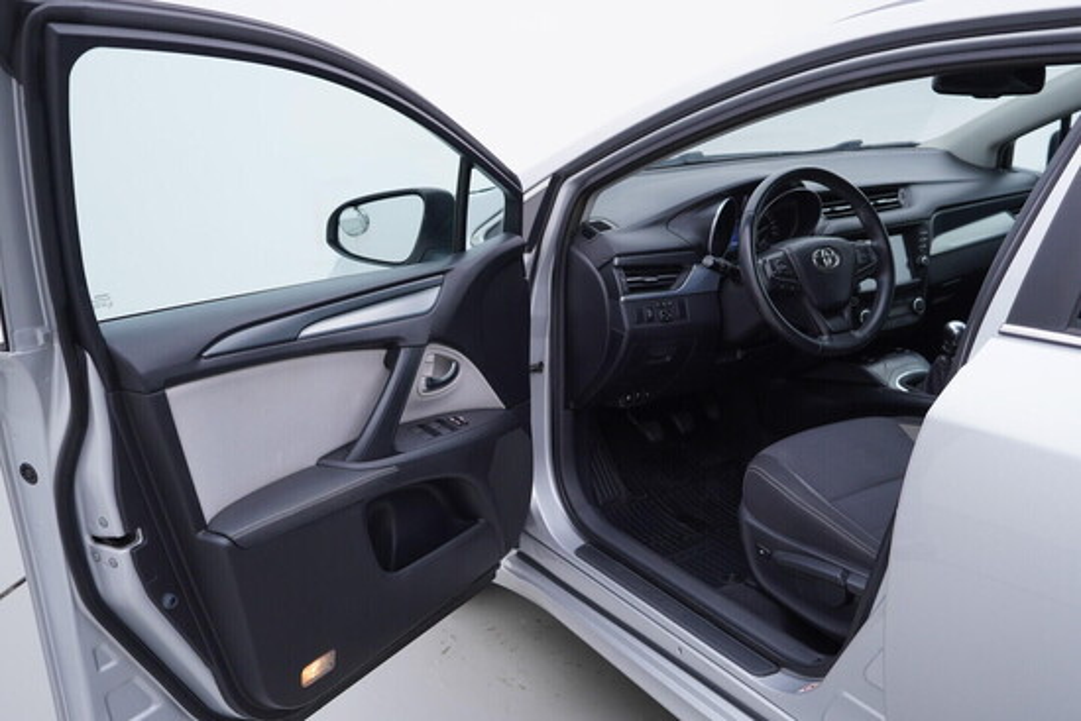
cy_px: 360
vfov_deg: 36.9
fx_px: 1081
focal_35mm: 36
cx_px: 540
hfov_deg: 53.1
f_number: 3.5
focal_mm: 24
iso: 125
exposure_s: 1/60
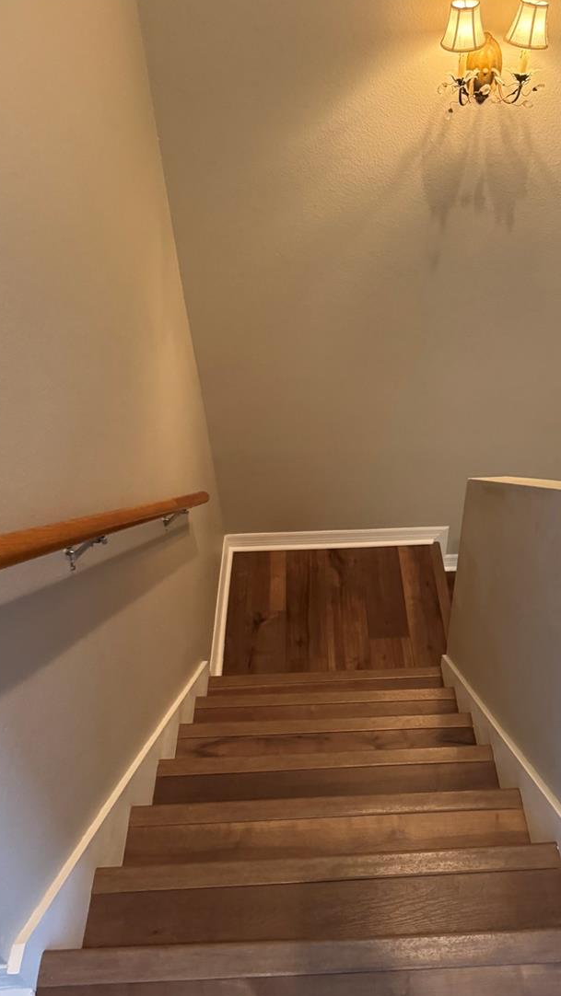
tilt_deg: -44.0
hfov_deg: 39.9
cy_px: 544
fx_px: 767
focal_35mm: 29
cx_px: 356
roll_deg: +0.2
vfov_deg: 65.9
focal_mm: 6.76
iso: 800
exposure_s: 1/60
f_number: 1.78
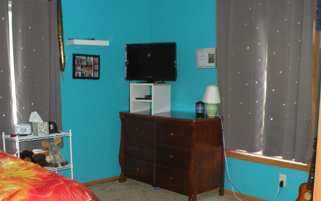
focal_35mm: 43
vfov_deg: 29.5
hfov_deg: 46.1
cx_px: 143
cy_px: 144
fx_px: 376
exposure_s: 1/60
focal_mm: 4.7
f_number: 2.8
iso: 126
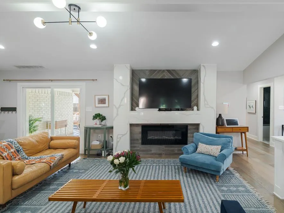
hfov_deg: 84.0
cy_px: 106
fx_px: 156
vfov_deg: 68.6
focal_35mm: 19
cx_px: 164
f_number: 7.1
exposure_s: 1/25
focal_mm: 17
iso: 400
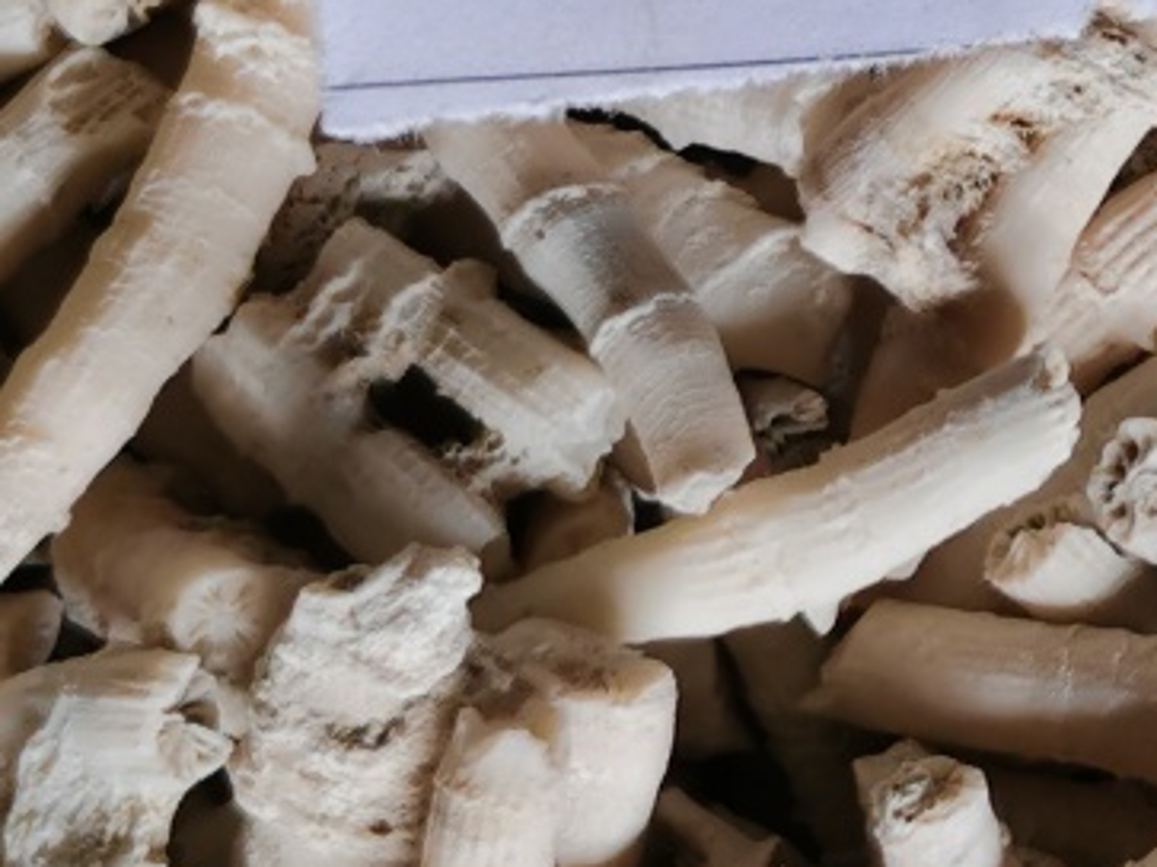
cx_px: 1224
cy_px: 73
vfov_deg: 7.6
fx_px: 6549
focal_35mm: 196
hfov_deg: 10.0
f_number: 1.8
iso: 100
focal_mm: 5.58
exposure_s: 1/100
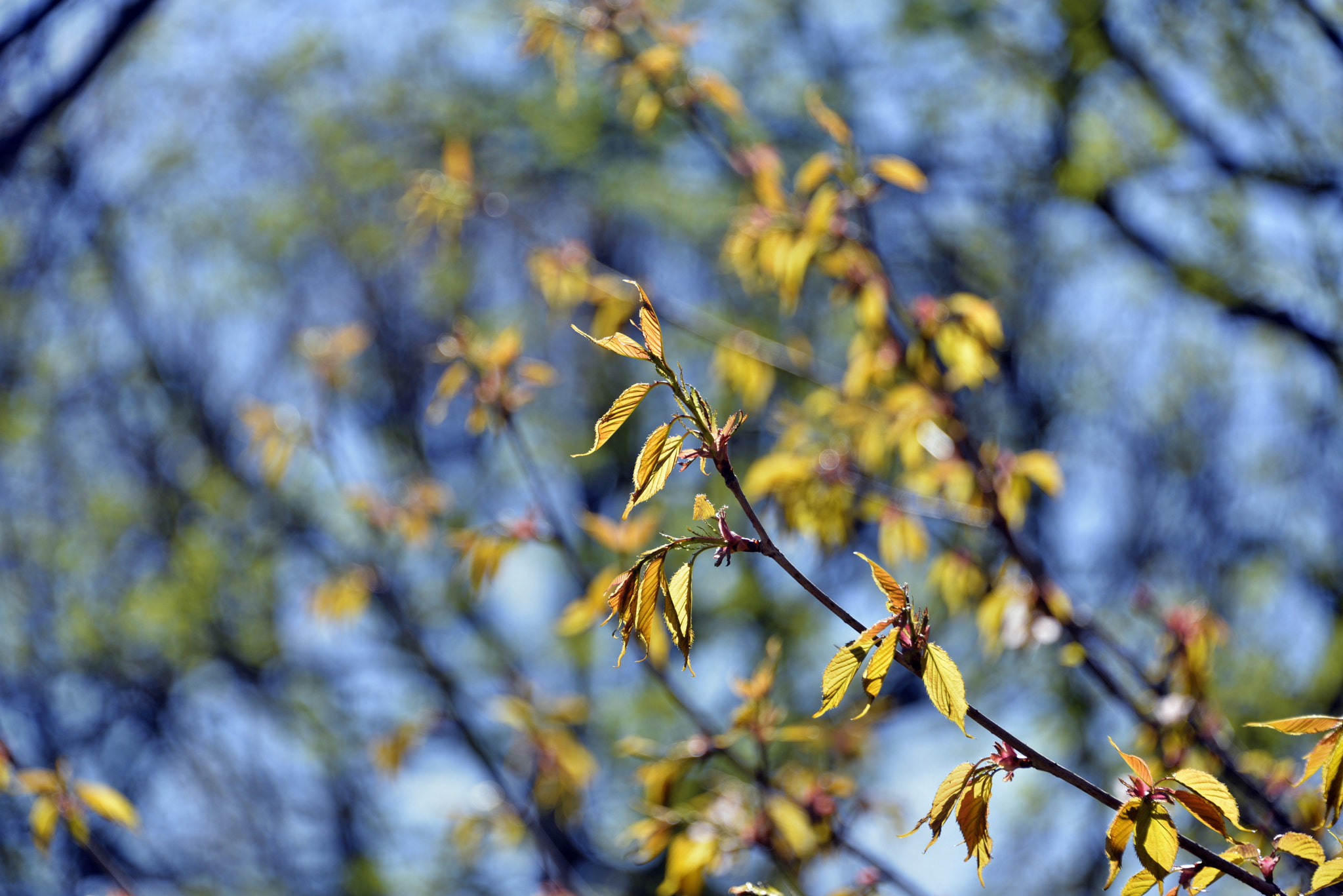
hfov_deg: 10.8
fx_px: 7090
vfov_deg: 7.2
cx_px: 672
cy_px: 448
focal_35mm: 190
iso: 200
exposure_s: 1/500
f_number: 5.6
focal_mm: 190
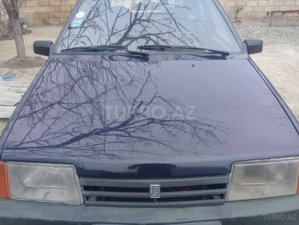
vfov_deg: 45.4
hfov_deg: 58.4
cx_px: 150
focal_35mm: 31
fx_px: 268
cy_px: 112
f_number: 2.2
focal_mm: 3.3
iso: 50
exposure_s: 1/173
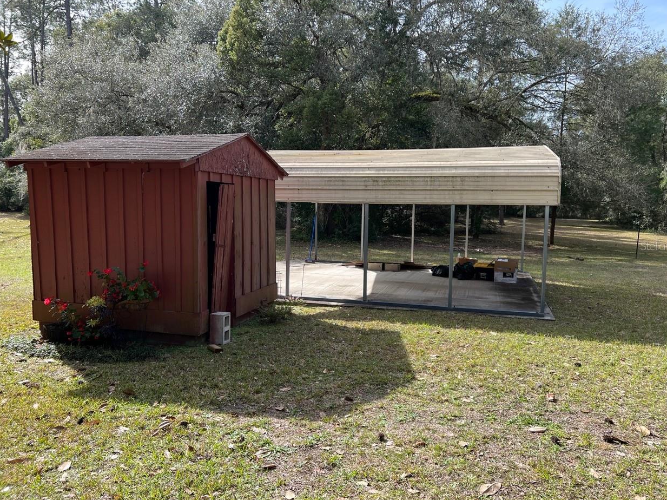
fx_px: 520
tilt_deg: -5.1
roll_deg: -1.2
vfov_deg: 51.3
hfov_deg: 65.3
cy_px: 246
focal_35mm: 27
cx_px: 345
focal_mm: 5.7
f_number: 1.5
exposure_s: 1/1038
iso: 50
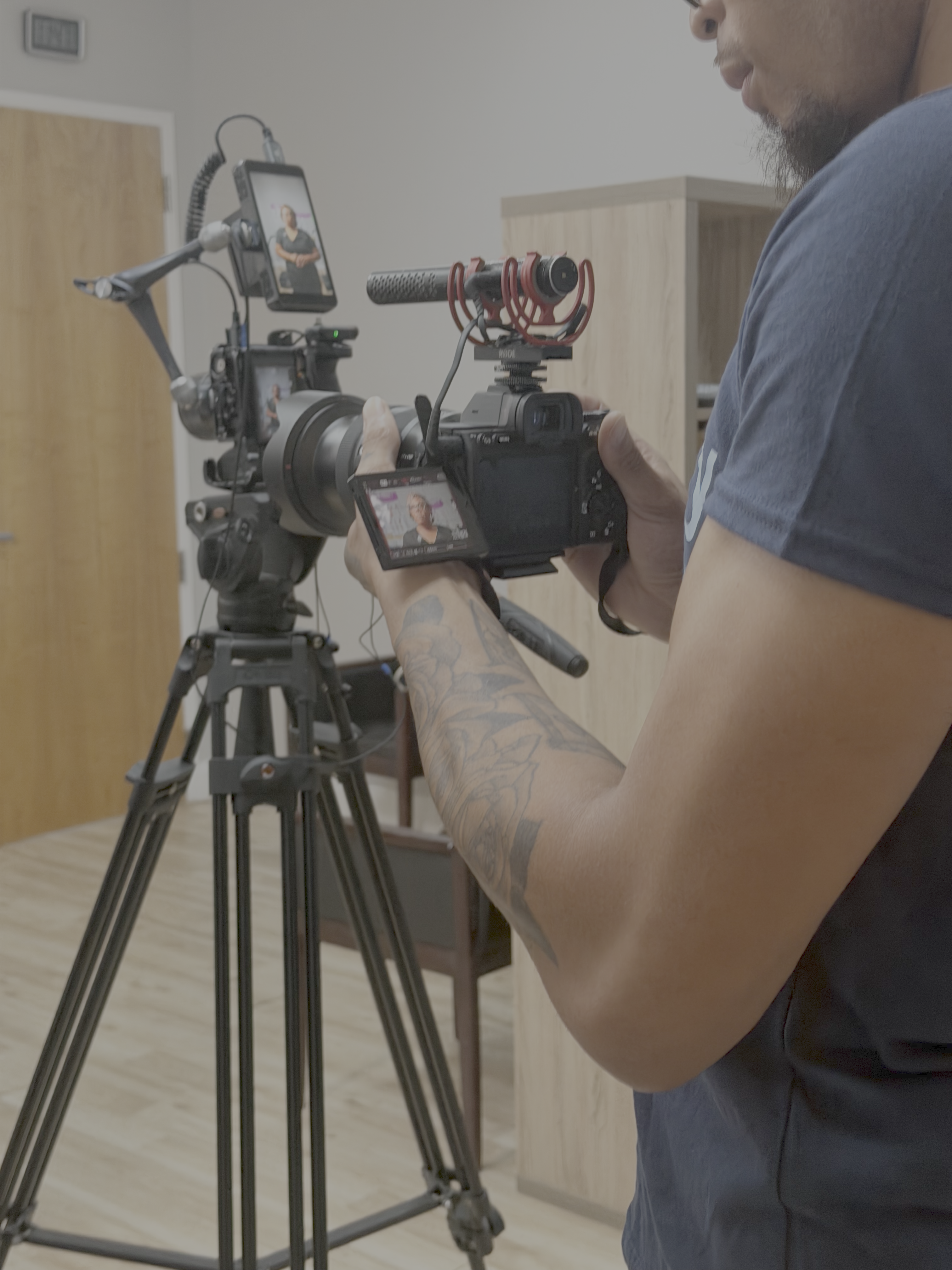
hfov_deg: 30.3
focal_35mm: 48
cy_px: 635
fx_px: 1760
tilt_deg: -6.0
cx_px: 476
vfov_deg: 39.7
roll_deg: +0.7
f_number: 1.78
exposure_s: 1/60
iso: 160
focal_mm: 6.76
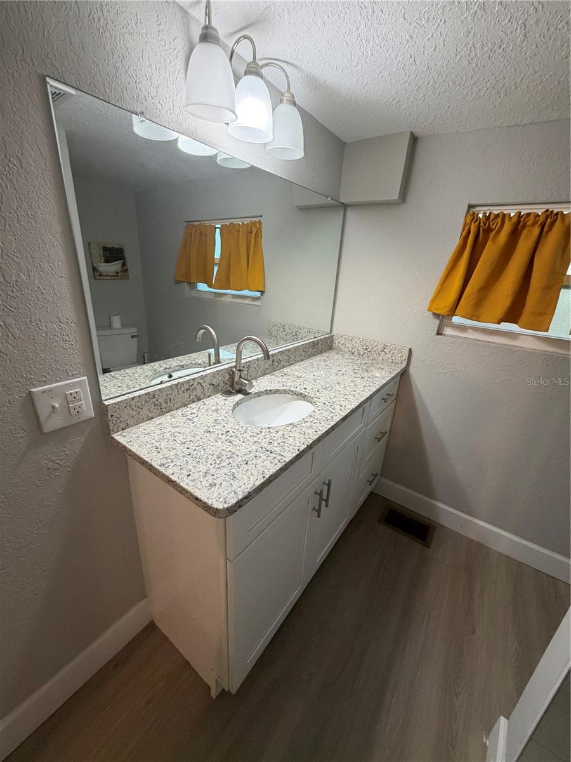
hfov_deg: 85.7
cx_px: 286
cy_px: 381
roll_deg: -3.4
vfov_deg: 102.1
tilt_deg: -21.3
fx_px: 308
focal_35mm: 14
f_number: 2.2
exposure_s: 1/60
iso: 200
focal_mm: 2.22
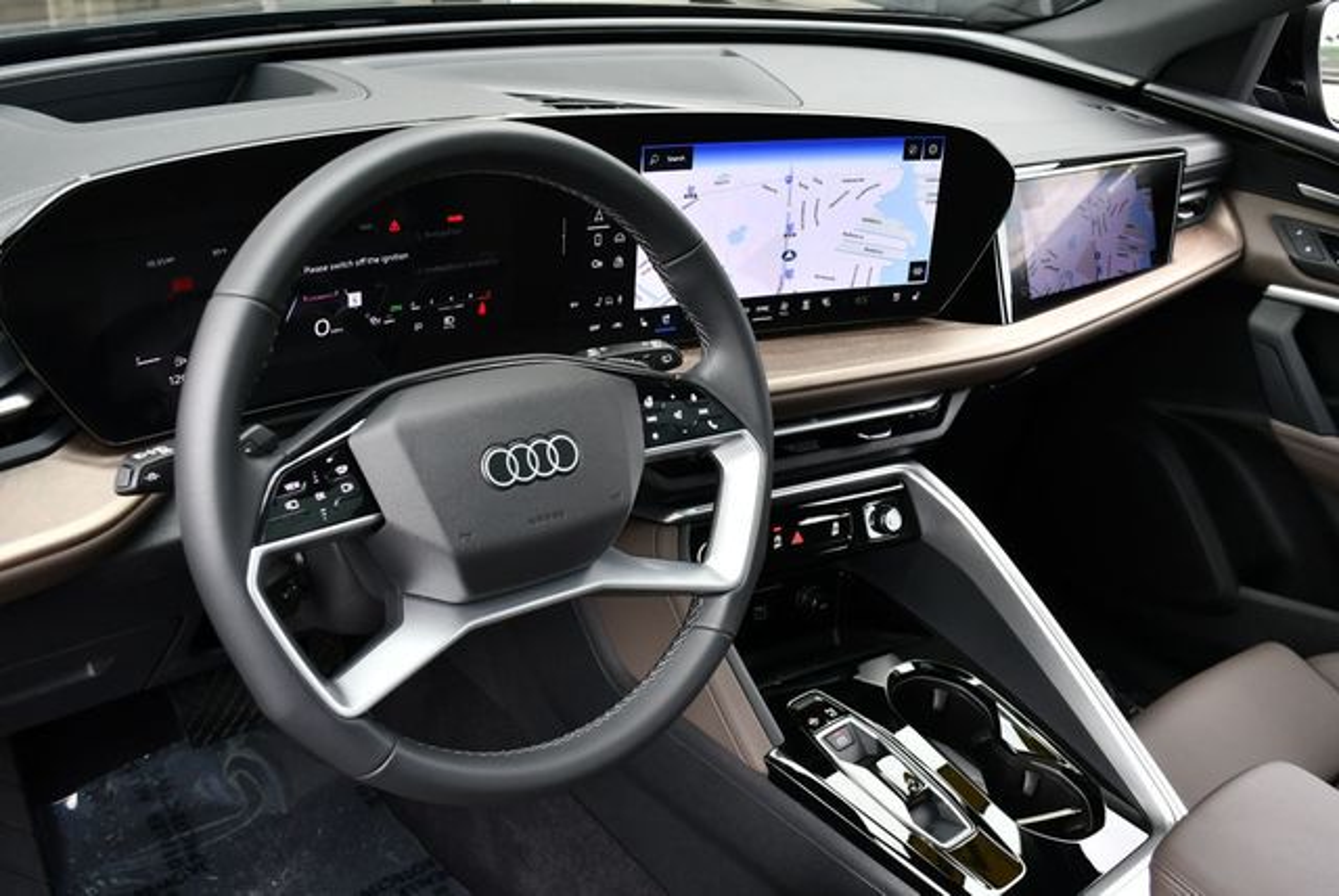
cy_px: 448
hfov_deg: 53.1
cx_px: 670
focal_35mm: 36
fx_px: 1340
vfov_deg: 36.9
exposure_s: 1/250
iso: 400
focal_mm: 18
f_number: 4
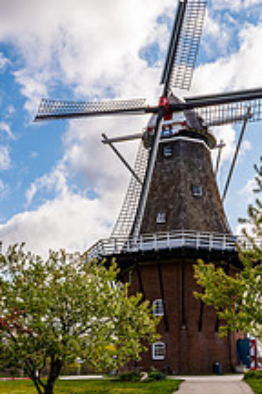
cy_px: 319
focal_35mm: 50
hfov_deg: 26.5
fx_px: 546
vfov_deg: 38.0
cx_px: 211
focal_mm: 24
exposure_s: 1/100
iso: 100
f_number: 14
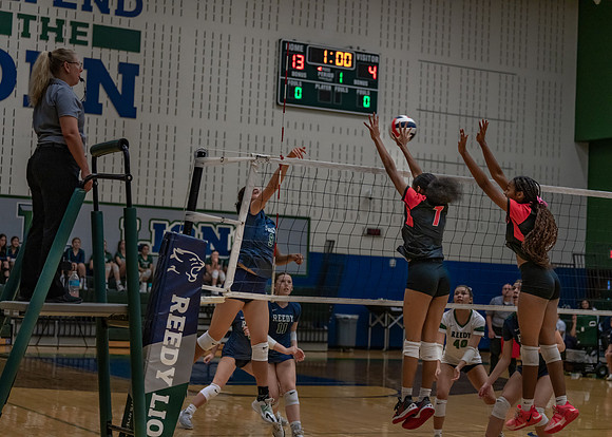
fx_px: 1275
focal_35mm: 73
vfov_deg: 19.4
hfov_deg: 27.0
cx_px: 306
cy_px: 218
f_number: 2.8
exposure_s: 1/1000
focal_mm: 70
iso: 2500
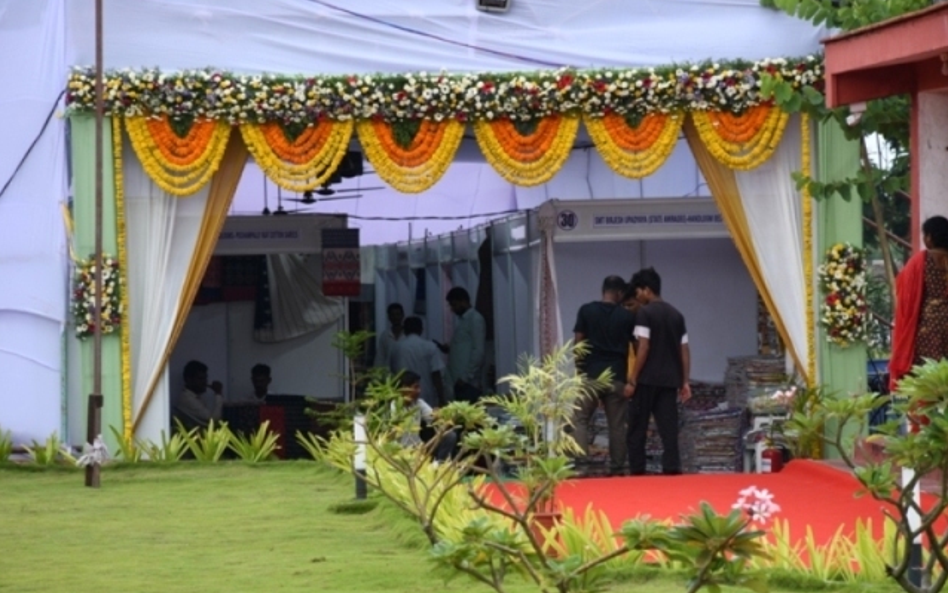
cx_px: 474
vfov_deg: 7.4
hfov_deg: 11.8
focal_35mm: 178
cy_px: 304
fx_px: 4600
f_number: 9
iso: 200
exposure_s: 1/125
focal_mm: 116
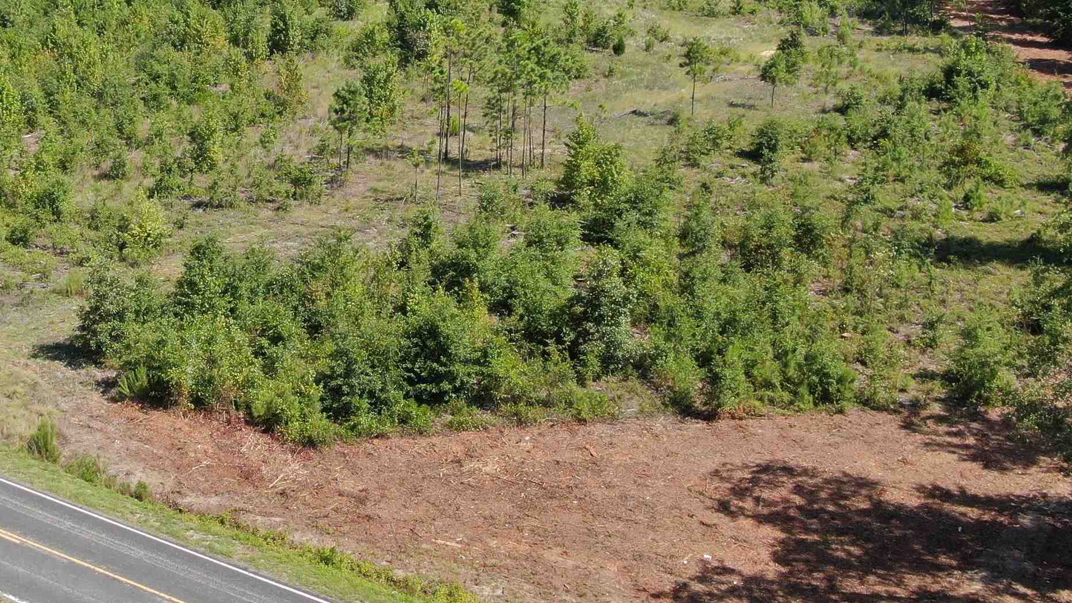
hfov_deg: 39.1
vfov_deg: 22.9
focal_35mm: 52
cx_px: 304
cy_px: 165
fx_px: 1478
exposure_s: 1/640
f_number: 3
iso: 100
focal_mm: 5.11
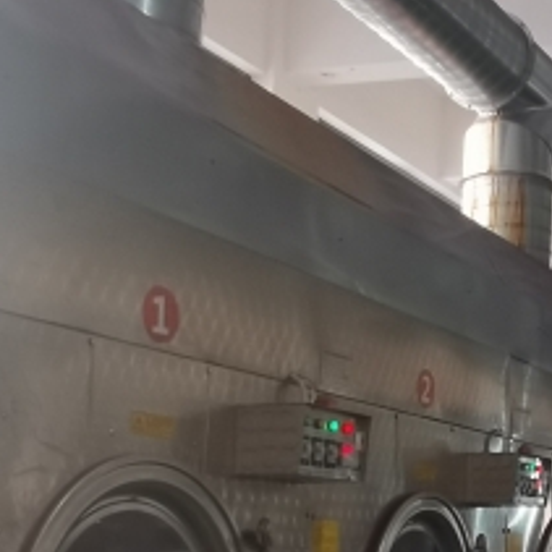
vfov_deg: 25.2
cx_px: 651
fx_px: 1209
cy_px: 463
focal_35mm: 67
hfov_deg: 23.6
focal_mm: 2.26
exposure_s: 1/100
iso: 250
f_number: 2.2
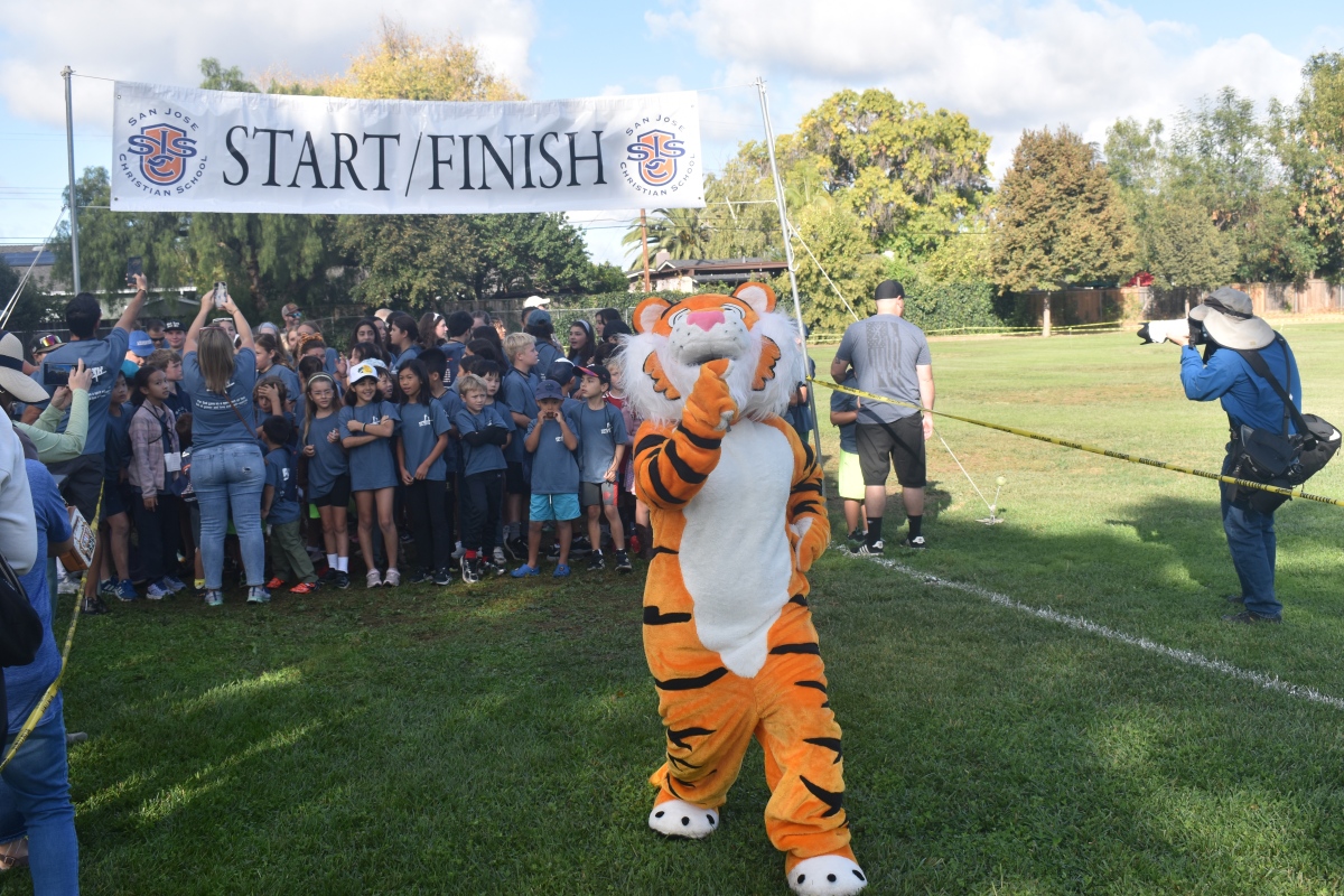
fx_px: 1400
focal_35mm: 38
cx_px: 672
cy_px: 448
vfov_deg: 35.5
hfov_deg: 51.3
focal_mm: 25
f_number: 8
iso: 200
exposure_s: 1/250
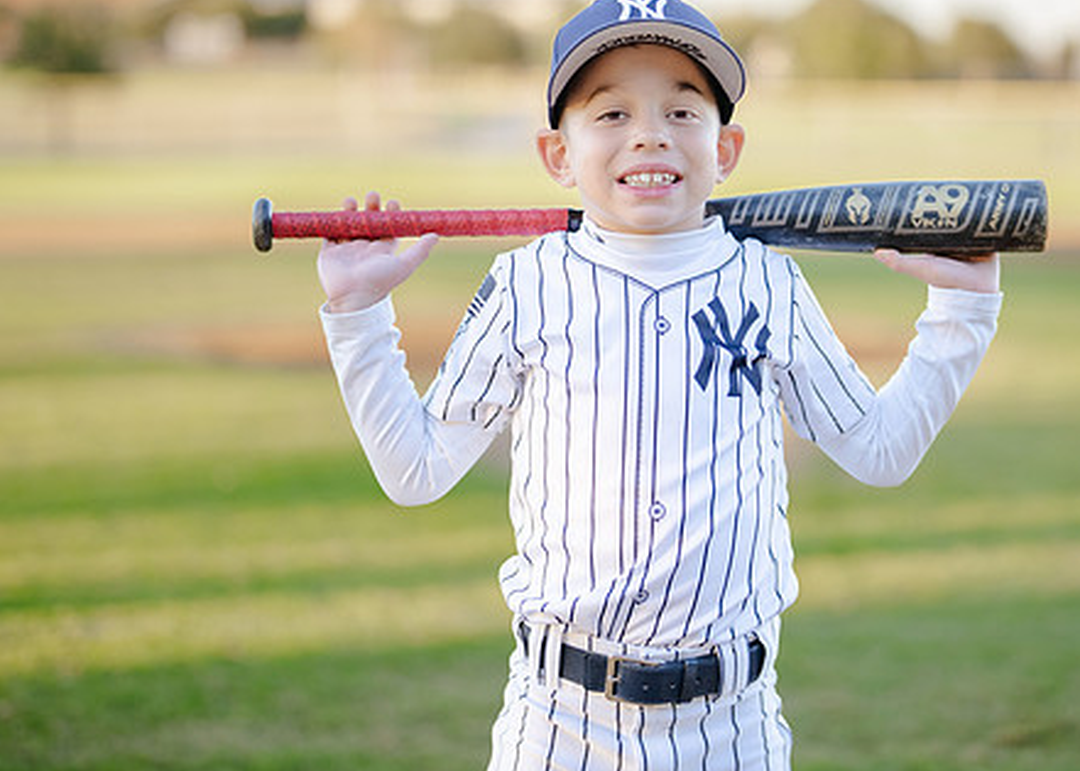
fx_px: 2669
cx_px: 655
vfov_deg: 16.4
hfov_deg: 22.8
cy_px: 262
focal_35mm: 87
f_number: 1.2
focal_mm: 50
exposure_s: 1/1600
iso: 250
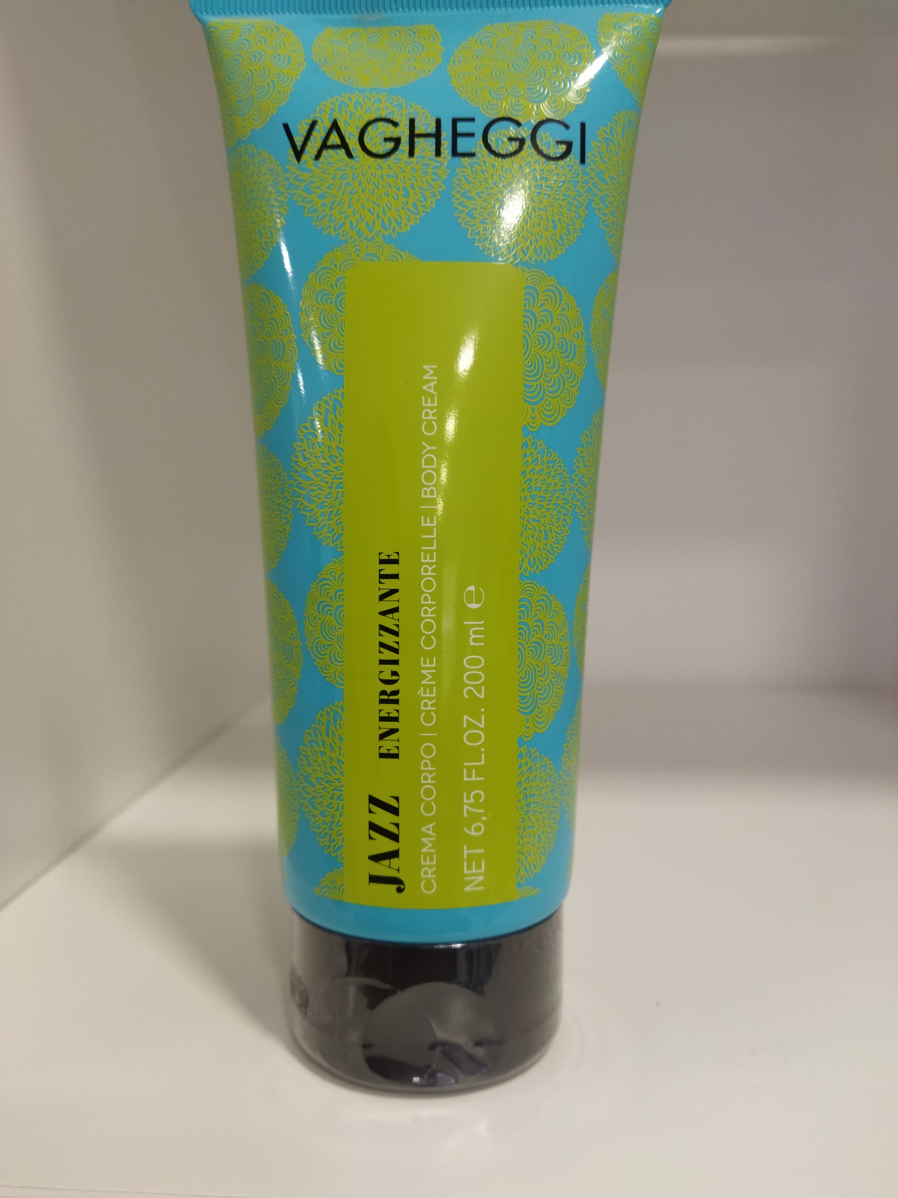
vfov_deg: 65.3
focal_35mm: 27
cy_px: 599
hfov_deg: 51.4
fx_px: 934
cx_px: 449
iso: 216
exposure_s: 1/50
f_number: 1.79
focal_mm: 4.71
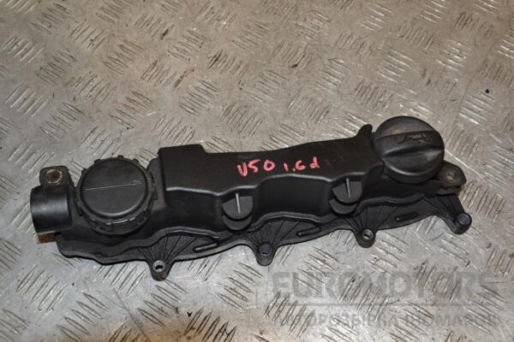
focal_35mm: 42
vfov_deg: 31.9
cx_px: 257
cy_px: 171
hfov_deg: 46.4
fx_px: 600
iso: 800
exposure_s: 1/200
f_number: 8
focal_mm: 28
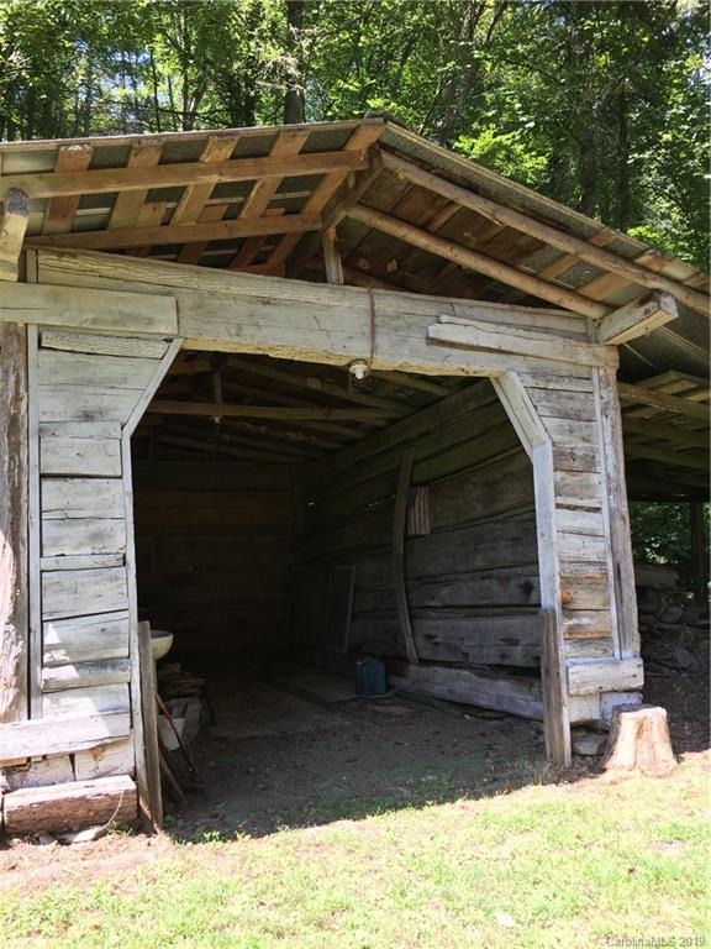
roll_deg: +0.6
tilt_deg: +6.9
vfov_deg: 61.7
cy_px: 474
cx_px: 356
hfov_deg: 48.2
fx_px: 794
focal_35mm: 29
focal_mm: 4.15
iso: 32
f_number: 2.2
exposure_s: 1/136
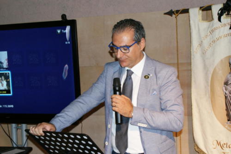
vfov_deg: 22.7
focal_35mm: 60
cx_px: 116
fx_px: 385
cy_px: 77
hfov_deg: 33.4
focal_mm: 40
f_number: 5.6
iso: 400
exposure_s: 1/60
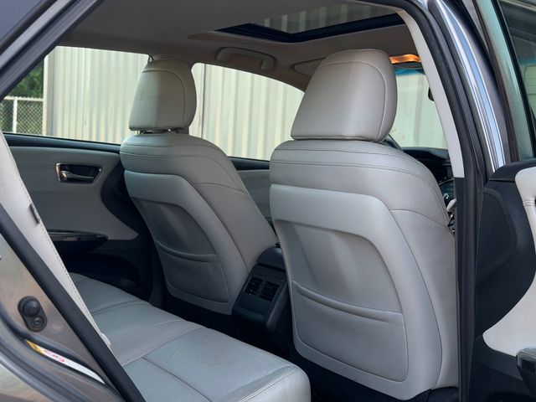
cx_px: 268
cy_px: 201
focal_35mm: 48
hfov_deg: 39.7
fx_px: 743
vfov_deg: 30.3
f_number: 1.78
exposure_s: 1/425
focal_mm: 6.76
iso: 64
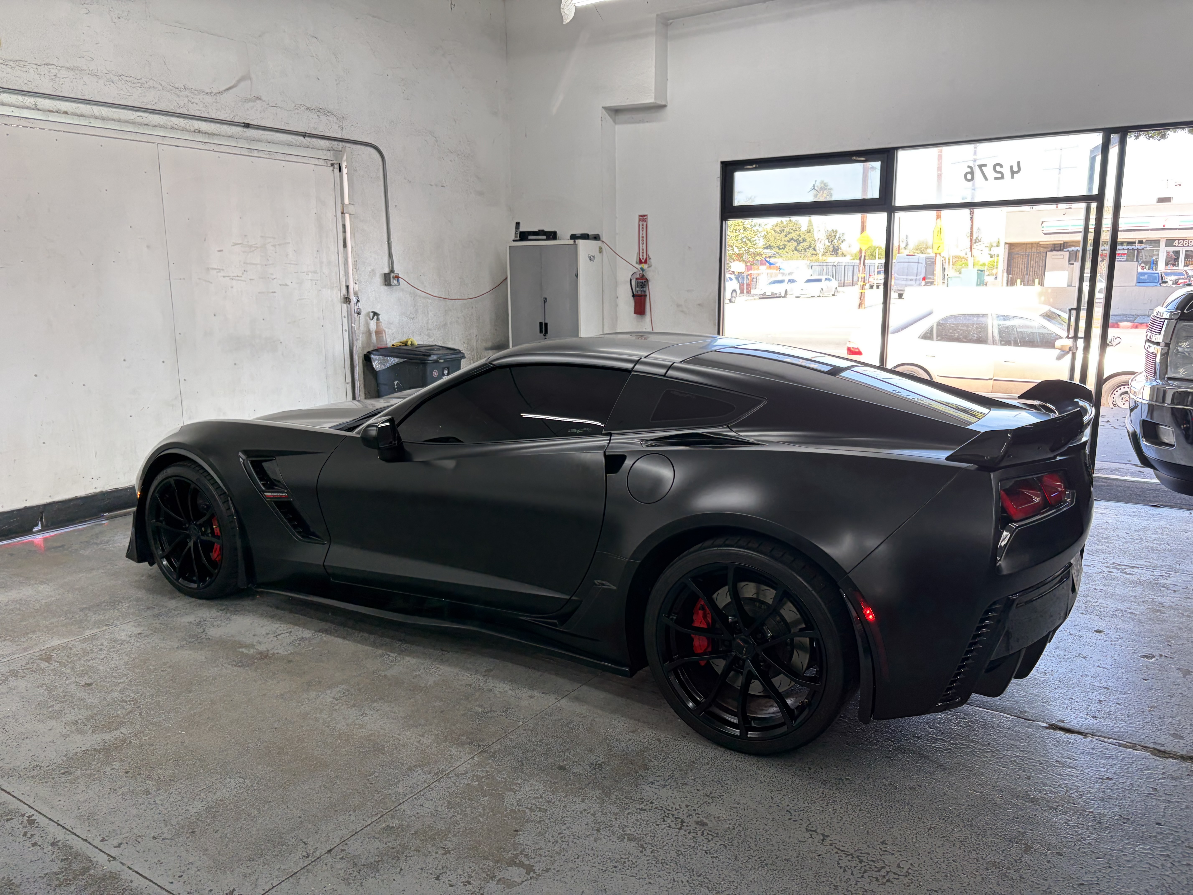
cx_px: 596
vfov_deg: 53.1
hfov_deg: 67.3
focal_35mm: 26
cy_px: 448
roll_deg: -1.8
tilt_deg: -9.6
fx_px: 896
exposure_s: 1/120
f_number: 1.6
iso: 80
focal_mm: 5.96
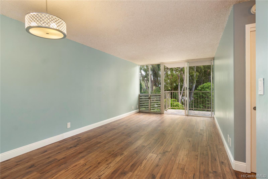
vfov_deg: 67.4
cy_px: 90
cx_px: 134
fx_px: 134
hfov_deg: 90.0
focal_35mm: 18
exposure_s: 1/80
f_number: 8
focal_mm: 12
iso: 160
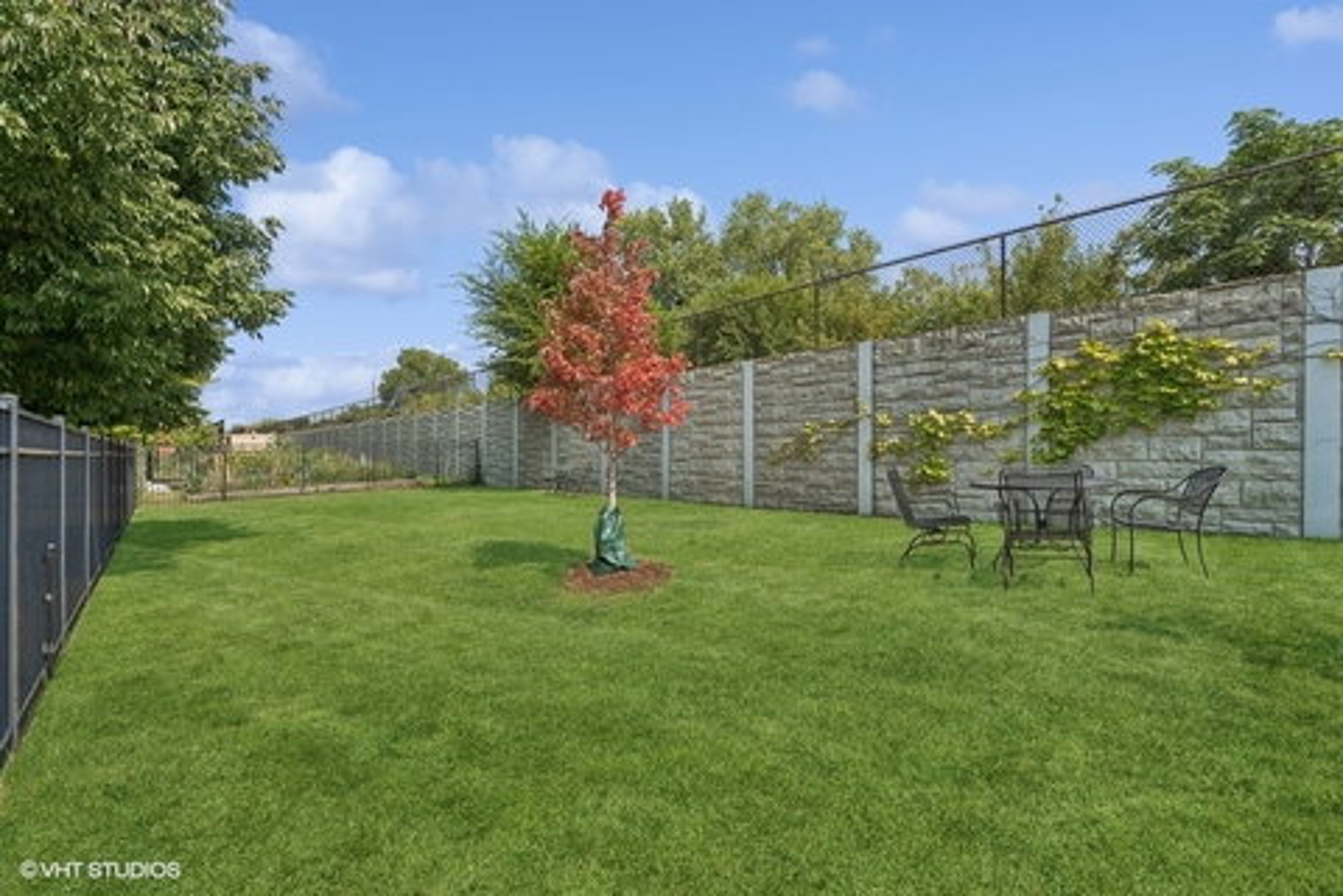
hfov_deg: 93.3
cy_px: 448
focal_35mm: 17
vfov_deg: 70.4
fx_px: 634
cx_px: 672
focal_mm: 17
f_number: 7.1
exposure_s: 1/1250
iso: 320
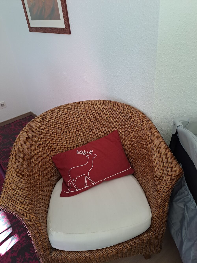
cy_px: 132
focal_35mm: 25
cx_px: 98
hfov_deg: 54.9
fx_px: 190
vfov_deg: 69.4
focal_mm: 4.65
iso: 80
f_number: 1.8
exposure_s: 1/50
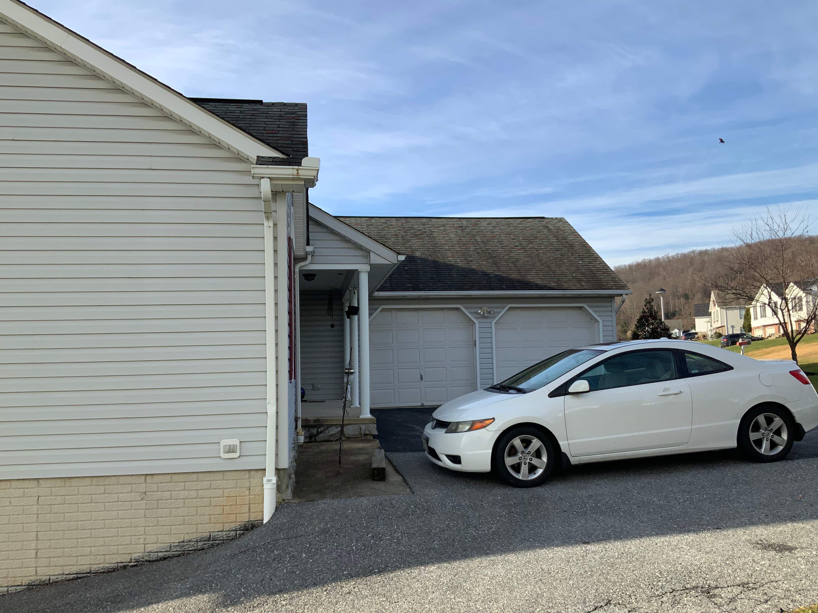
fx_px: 685
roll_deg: +1.7
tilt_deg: +5.9
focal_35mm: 29
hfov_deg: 61.7
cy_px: 306
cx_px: 409
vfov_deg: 48.2
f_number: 1.8
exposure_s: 1/1311
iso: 16
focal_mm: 3
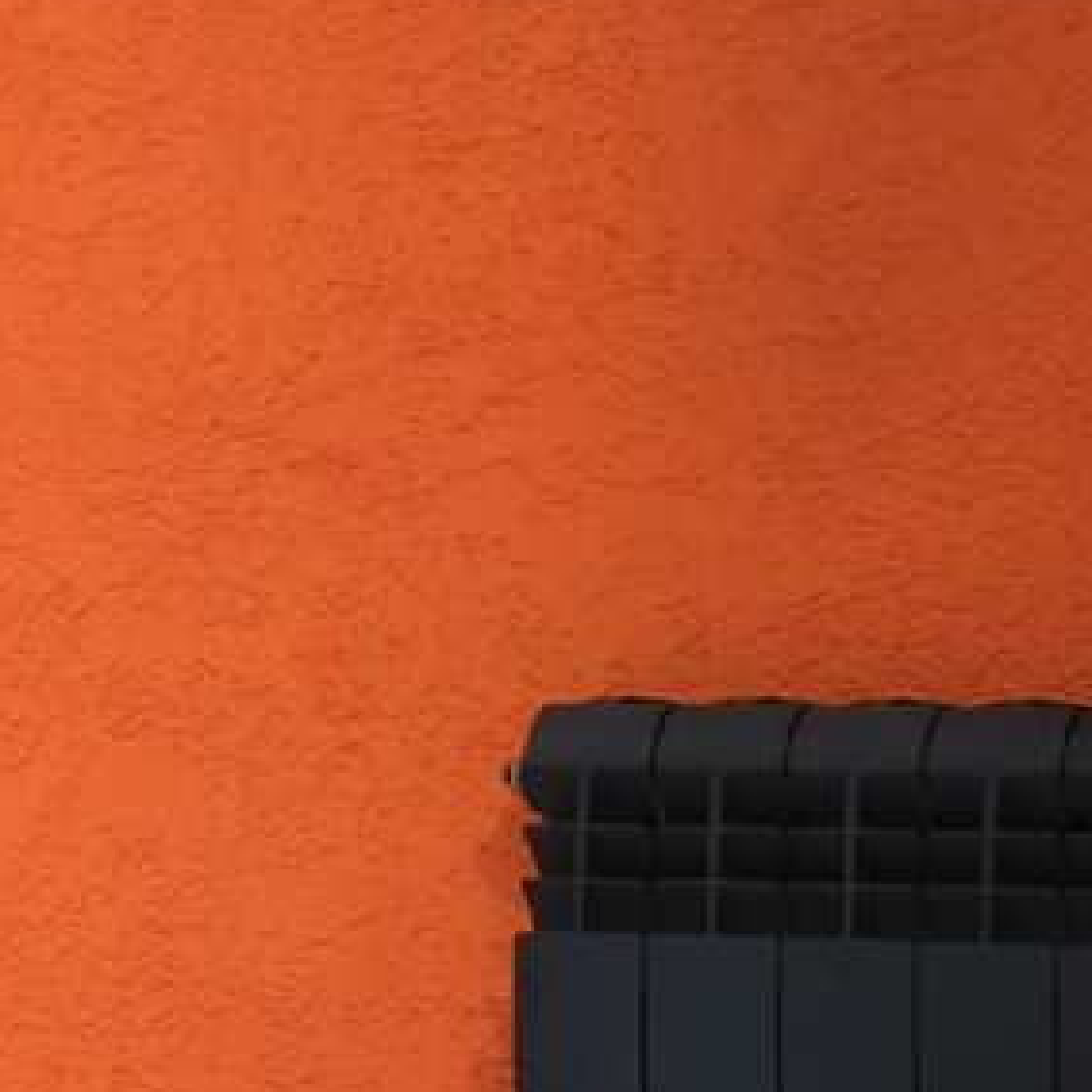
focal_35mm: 235
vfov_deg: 7.4
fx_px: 8387
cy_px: 213
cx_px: -1949
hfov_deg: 6.8
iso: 800
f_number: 4
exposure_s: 1/60
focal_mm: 32.5
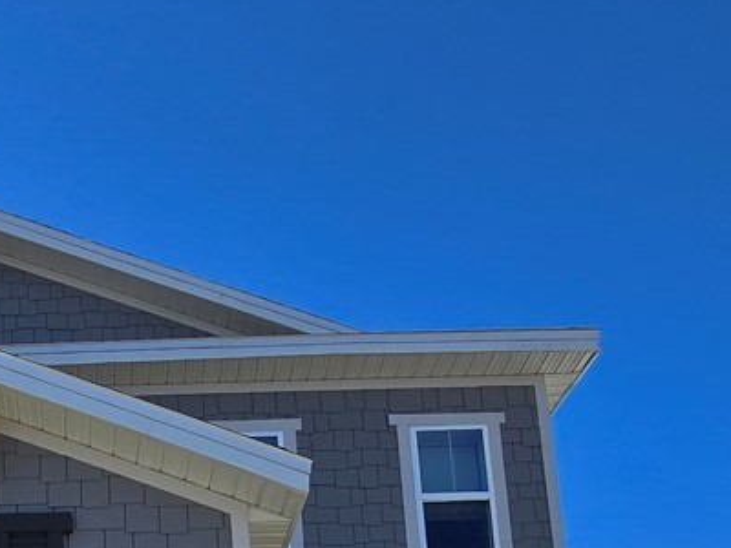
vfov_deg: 23.0
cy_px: 811
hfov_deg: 34.6
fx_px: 1098
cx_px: 62
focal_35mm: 52
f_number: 2.2
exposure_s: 1/2490
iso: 50
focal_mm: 2.2
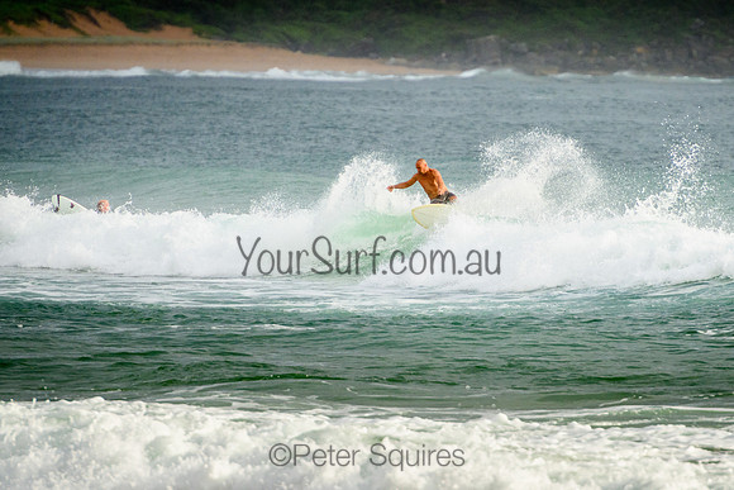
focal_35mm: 550
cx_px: 482
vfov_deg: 2.5
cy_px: 212
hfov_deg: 3.7
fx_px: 11217
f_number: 5.6
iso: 720
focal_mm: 400
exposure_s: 1/2000
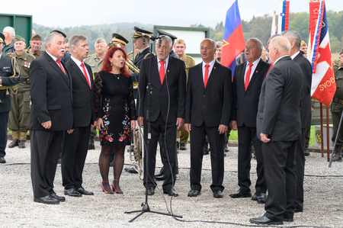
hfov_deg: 19.5
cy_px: 114
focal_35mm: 105
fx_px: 999
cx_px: 172
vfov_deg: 13.0
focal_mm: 105
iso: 800
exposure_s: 1/320
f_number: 7.1
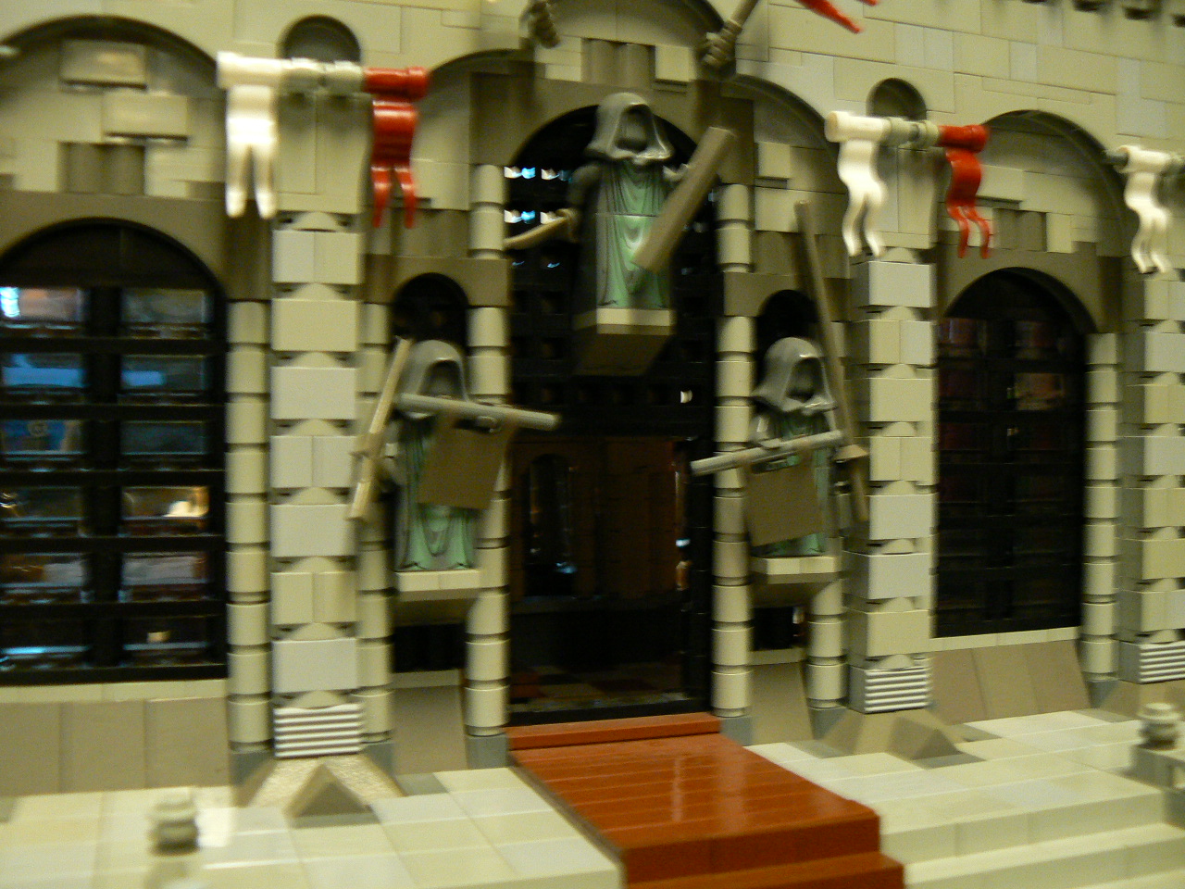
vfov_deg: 39.7
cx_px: 592
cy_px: 444
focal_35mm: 36
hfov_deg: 51.4
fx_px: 1232
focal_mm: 6
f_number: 2.8
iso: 200
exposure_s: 1/13
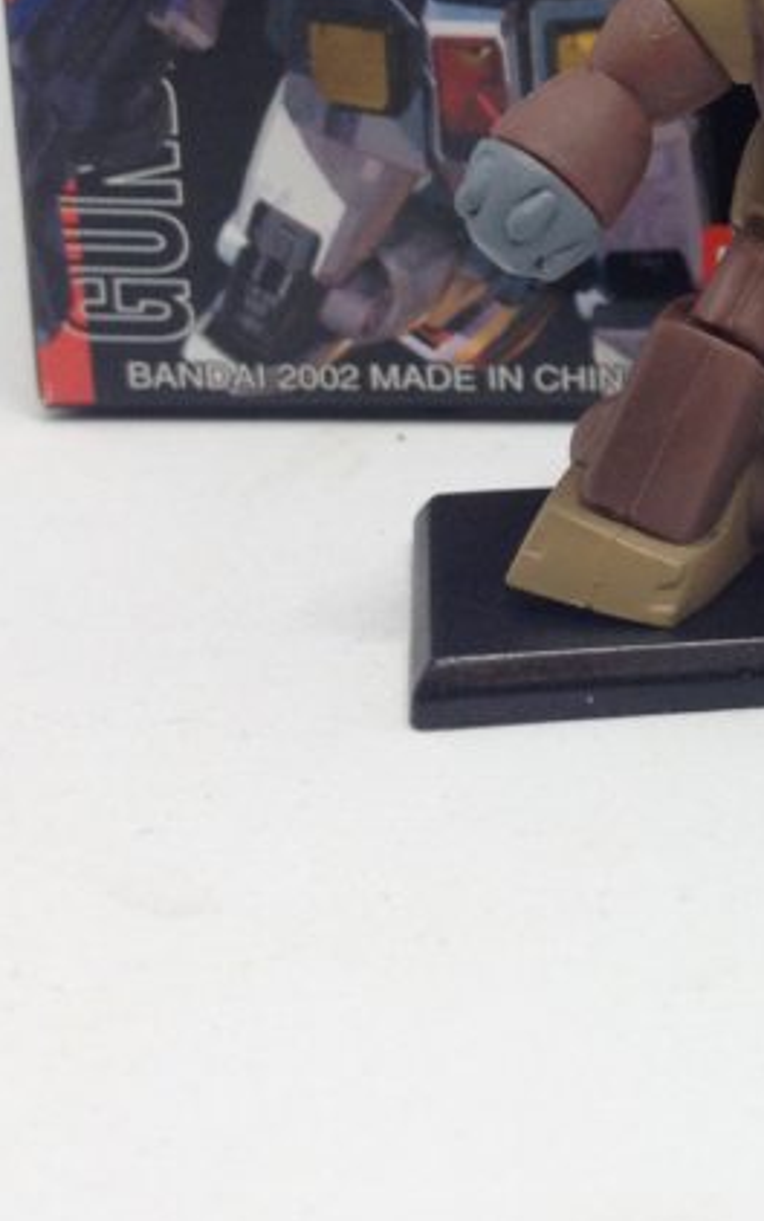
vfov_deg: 22.8
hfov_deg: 14.0
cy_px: 266
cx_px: 964
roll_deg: +0.8
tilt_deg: -17.9
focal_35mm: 90
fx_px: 2996
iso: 50
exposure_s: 1/60
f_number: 2.4
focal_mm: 4.28
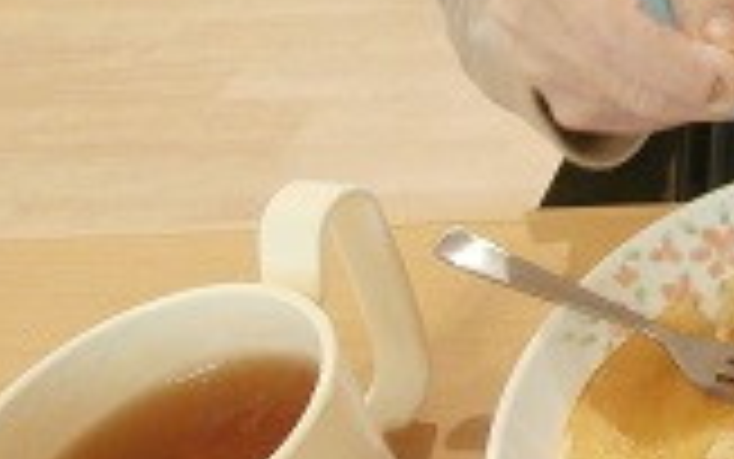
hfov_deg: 24.5
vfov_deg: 17.3
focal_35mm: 72
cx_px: 984
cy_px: -86
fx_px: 1441
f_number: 3
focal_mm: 4.2
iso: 400
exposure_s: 1/15
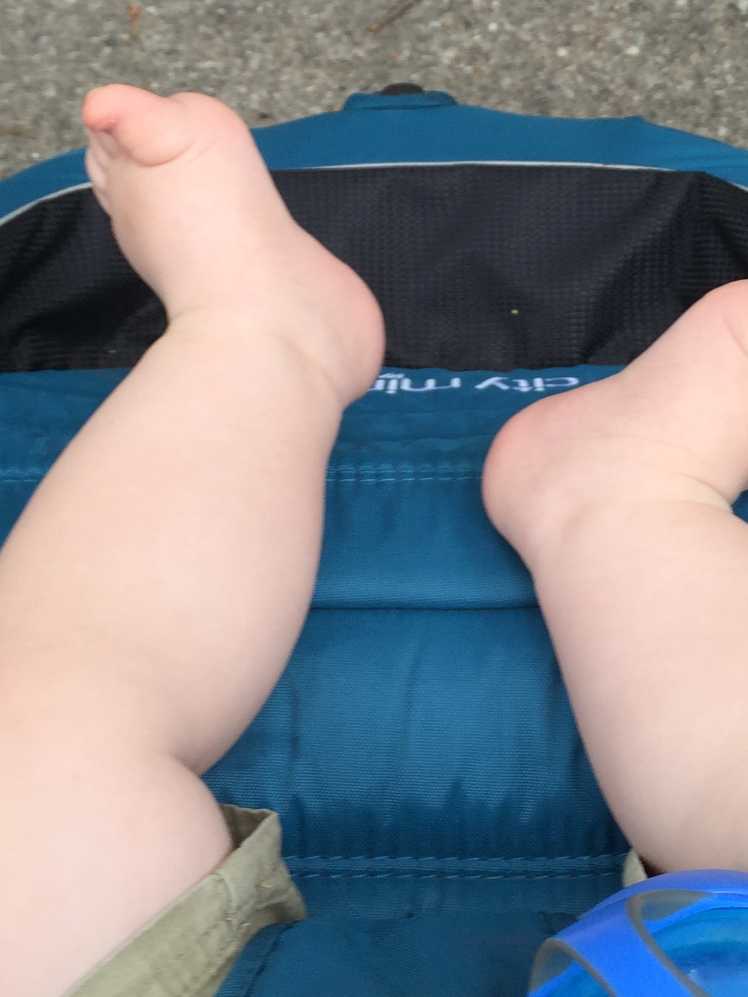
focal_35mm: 66
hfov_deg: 22.3
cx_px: 402
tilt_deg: -59.3
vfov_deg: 29.0
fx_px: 1901
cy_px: 276
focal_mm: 4.15
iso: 32
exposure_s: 1/189
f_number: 2.2
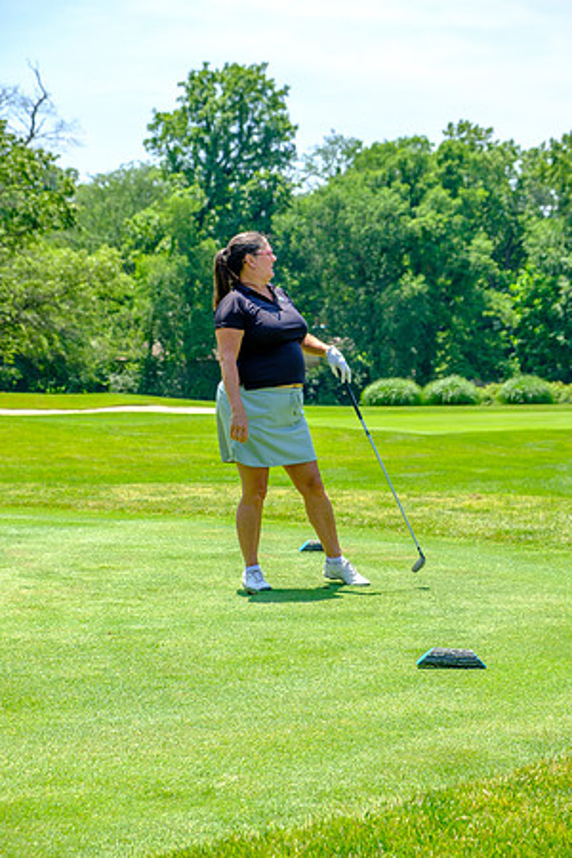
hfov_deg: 16.5
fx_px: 1978
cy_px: 429
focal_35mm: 83
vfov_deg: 24.5
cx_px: 286
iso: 200
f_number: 5.6
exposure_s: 1/250
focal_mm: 55
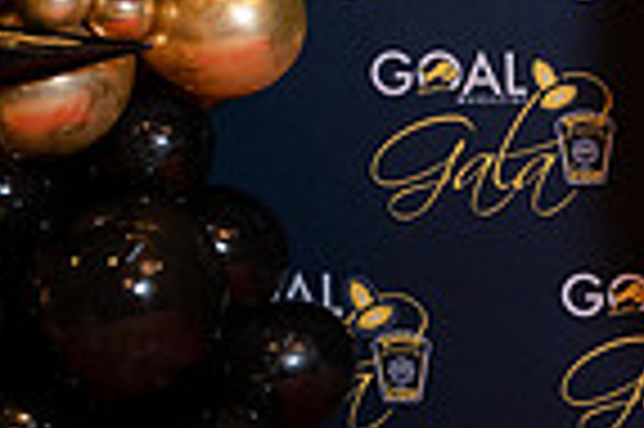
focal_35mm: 117
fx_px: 2091
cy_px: -146
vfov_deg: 11.4
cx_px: 964
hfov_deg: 16.1
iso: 1600
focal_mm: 28
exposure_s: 1/200
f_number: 2.8
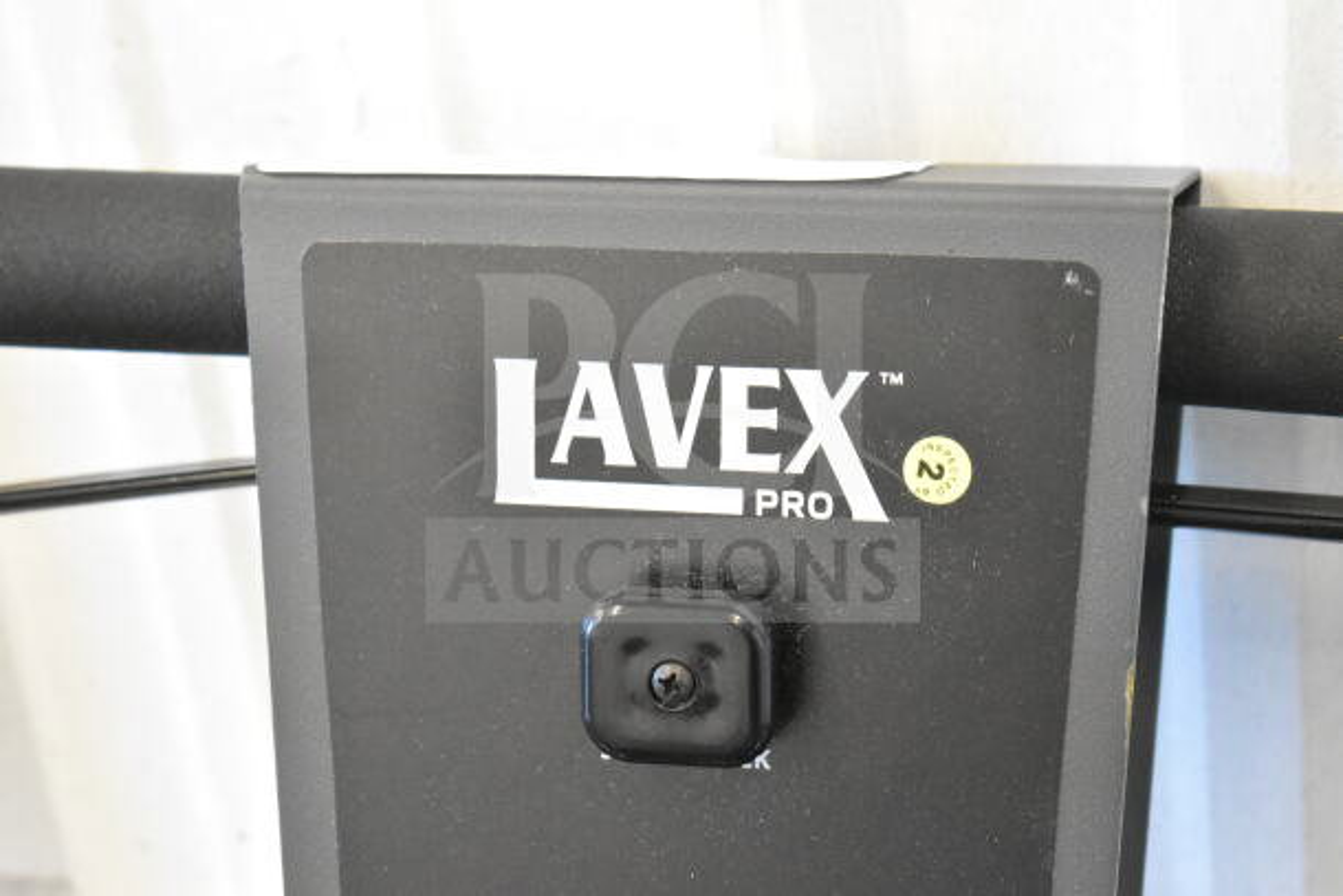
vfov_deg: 16.6
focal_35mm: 82
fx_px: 3078
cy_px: 448
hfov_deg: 24.6
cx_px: 672
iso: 5600
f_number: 5.6
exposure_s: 1/100
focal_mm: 55
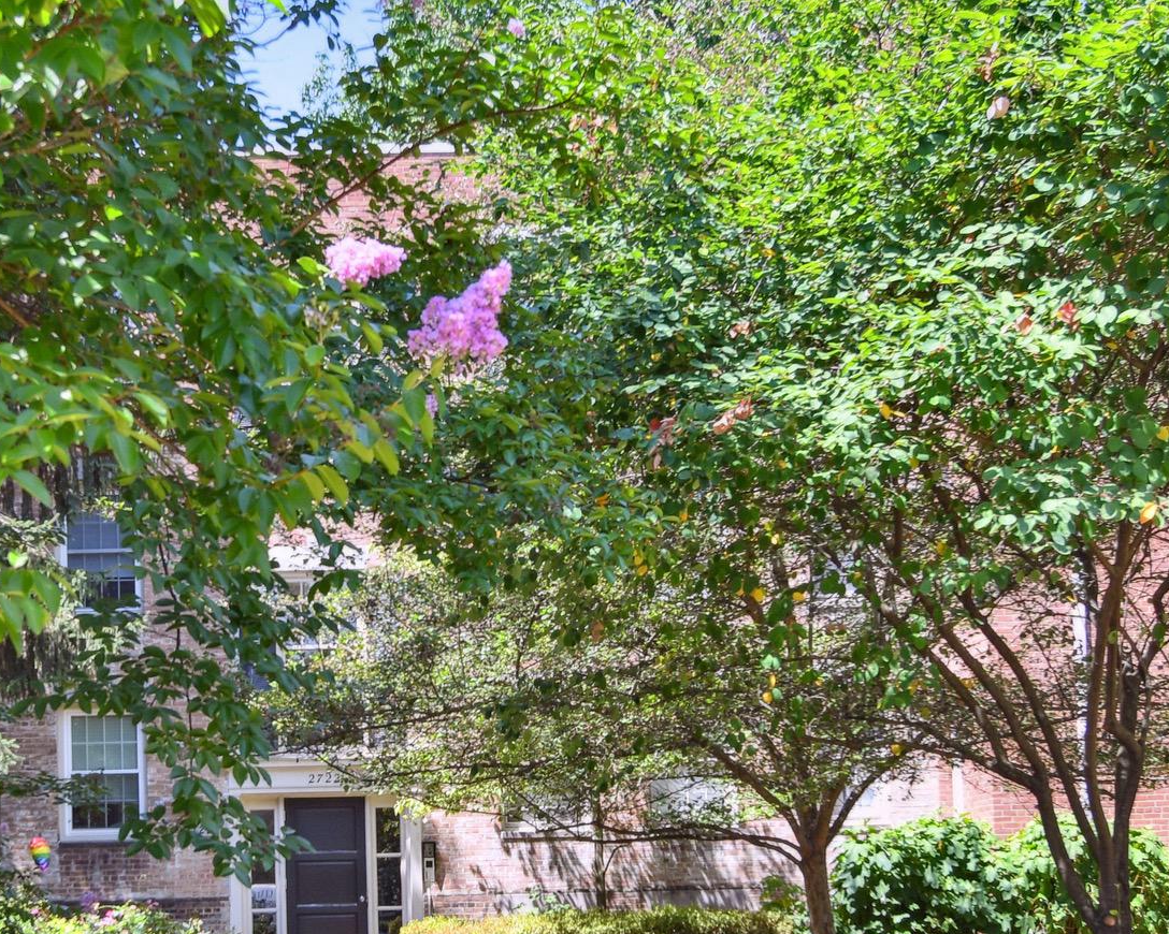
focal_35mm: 53
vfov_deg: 28.5
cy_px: 577
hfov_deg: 34.9
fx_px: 1833
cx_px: 346
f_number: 9
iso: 200
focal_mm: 20
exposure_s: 1/100
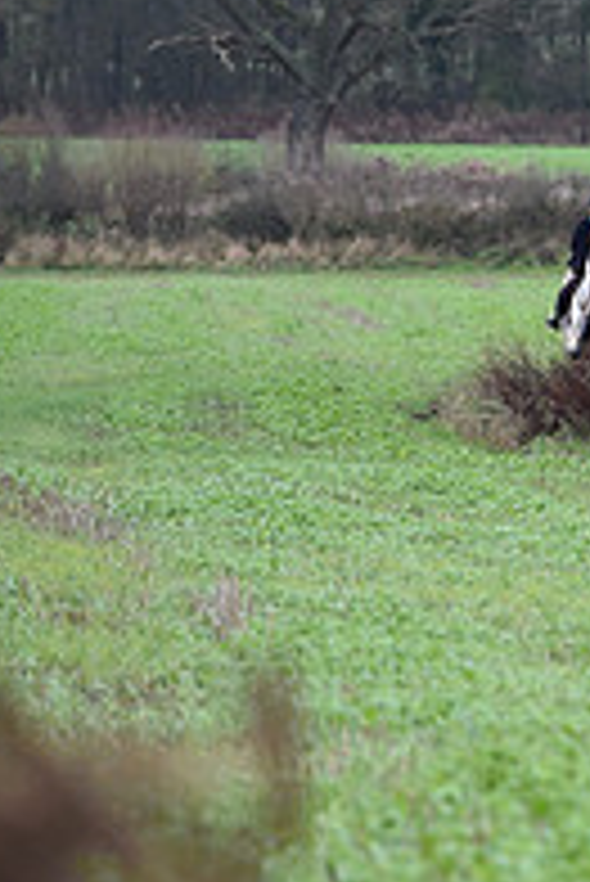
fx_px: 14527
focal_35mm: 592
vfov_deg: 3.5
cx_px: 1166
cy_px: 436
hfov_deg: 2.3
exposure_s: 1/1000
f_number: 3.5
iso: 640
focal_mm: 200
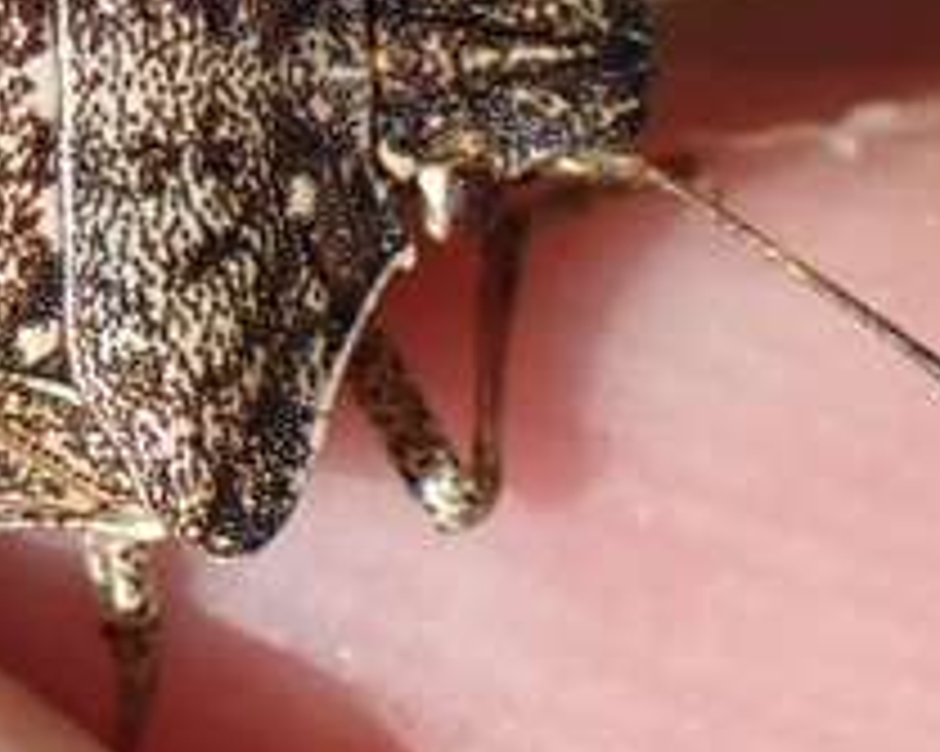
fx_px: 8314
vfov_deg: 5.2
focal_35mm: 299
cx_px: -45
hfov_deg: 6.4
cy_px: 43
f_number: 6.3
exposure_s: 1/400
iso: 200
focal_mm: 18
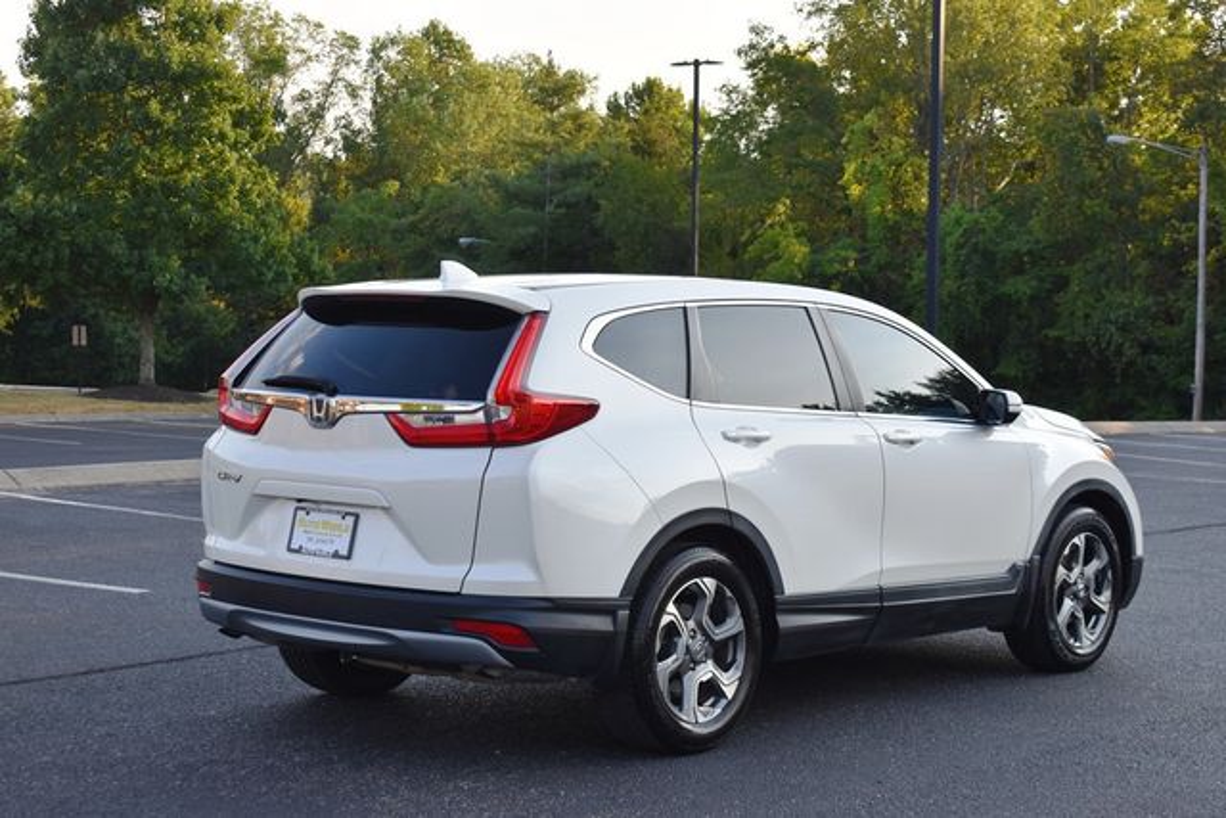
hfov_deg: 29.9
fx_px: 2299
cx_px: 613
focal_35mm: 68
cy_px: 409
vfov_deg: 20.2
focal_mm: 45
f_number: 6.3
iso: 200
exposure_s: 1/250
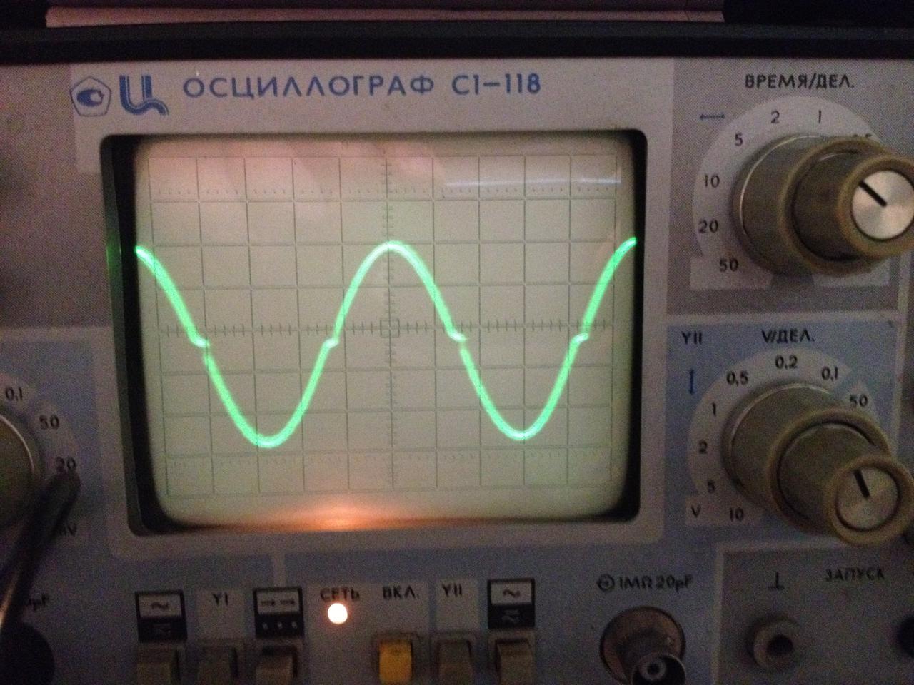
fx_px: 924
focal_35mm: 35
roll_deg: +1.4
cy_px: 342
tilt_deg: -16.9
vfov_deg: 40.7
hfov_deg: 52.6
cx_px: 457
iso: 800
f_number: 2.4
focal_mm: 4.28
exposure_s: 1/15
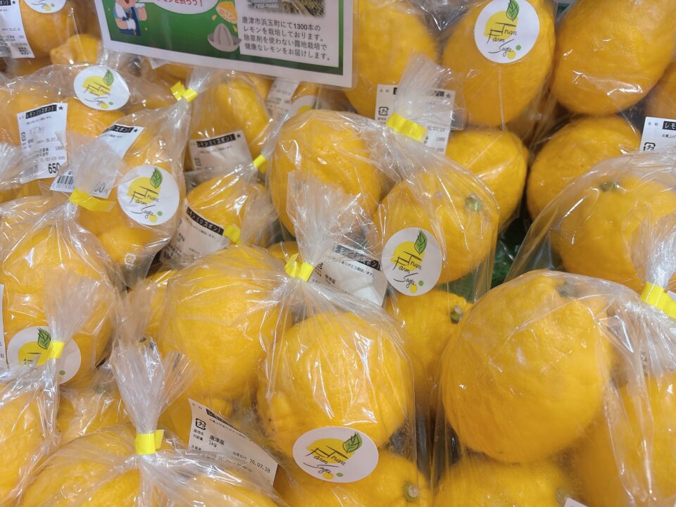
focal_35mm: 26
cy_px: 254
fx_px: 508
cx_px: 338
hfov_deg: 67.3
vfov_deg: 53.1
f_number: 1.6
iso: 125
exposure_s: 1/120
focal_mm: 5.96
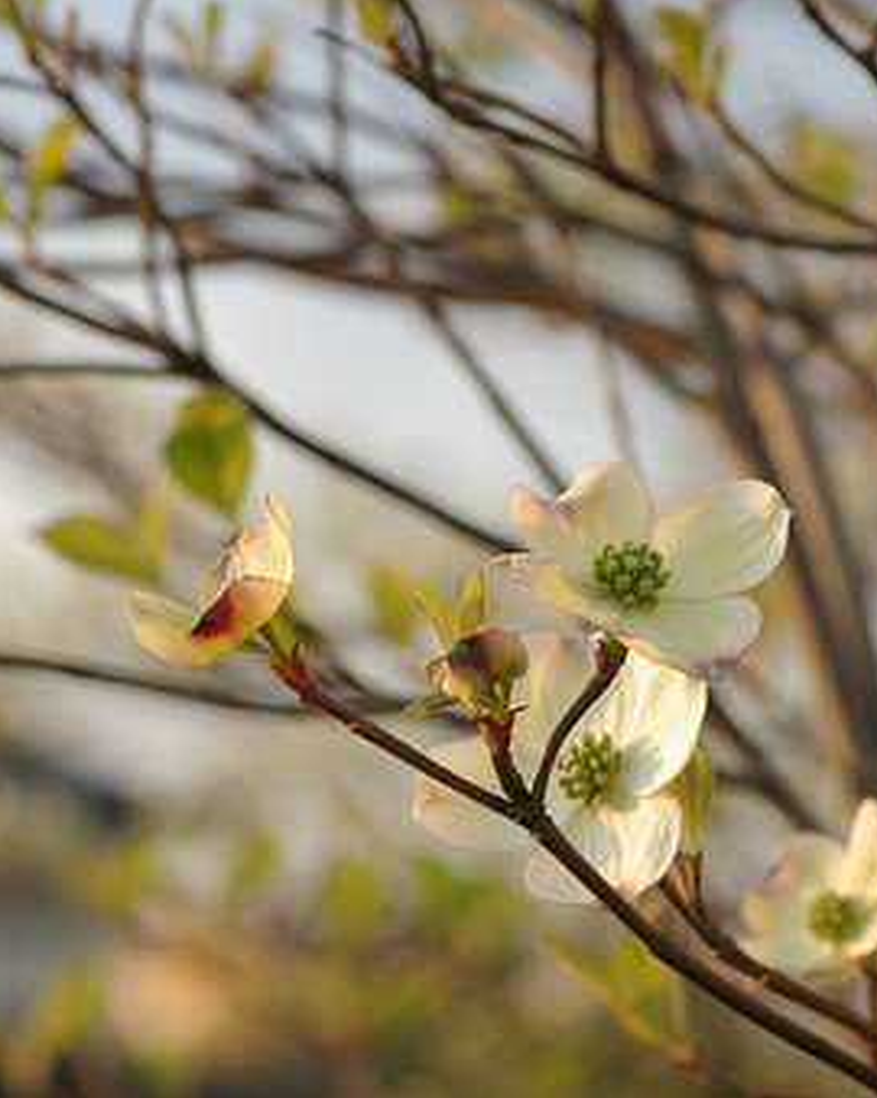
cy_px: 547
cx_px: 607
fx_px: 6235
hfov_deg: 8.0
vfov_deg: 10.1
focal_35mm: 192
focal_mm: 90
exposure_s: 1/100
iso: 200
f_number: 8
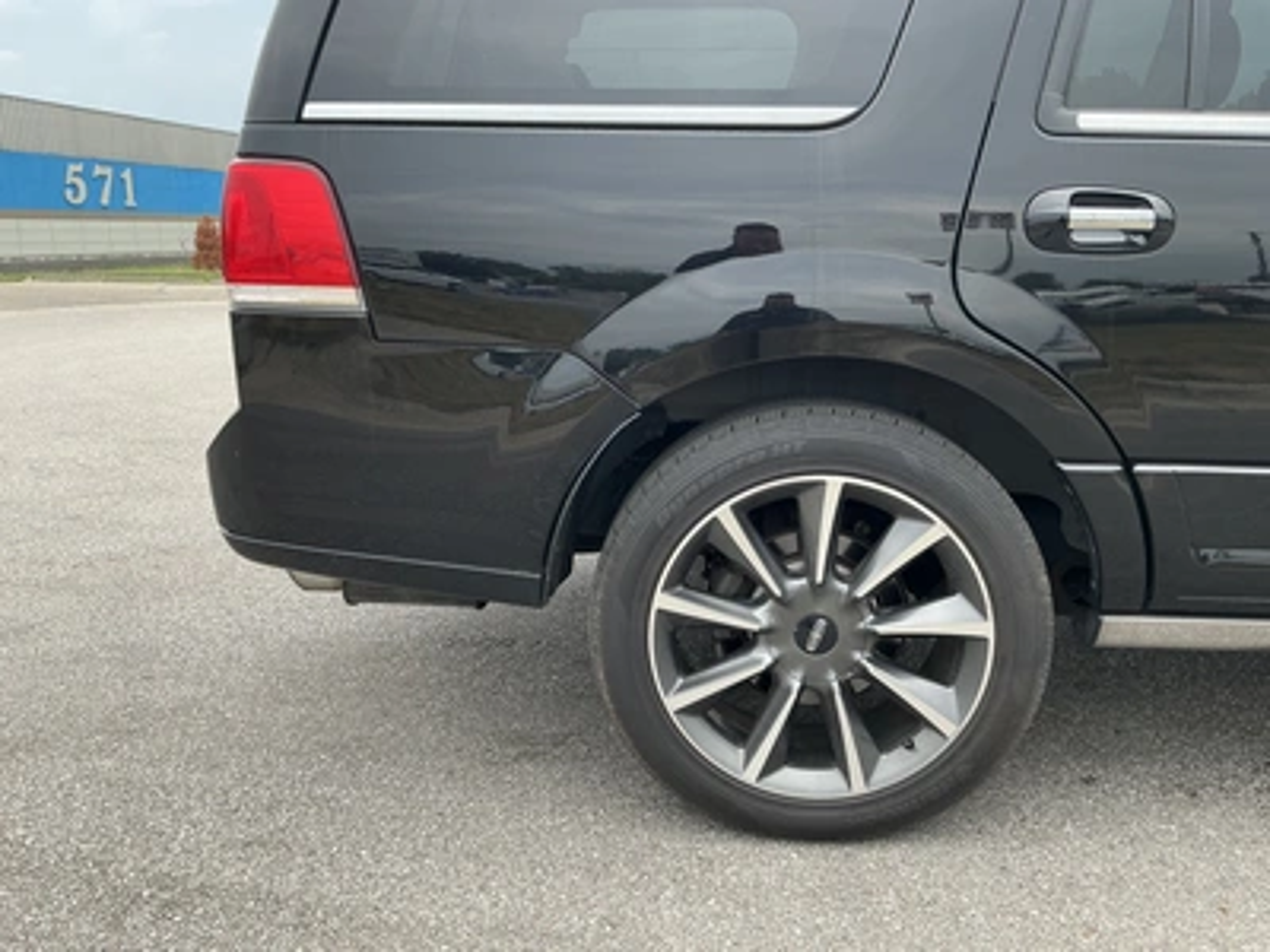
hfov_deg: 63.4
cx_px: 635
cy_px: 476
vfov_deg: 49.7
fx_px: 1027
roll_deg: +1.0
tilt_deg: -11.0
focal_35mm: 28
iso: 25
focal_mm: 3
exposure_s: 1/391
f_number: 1.8
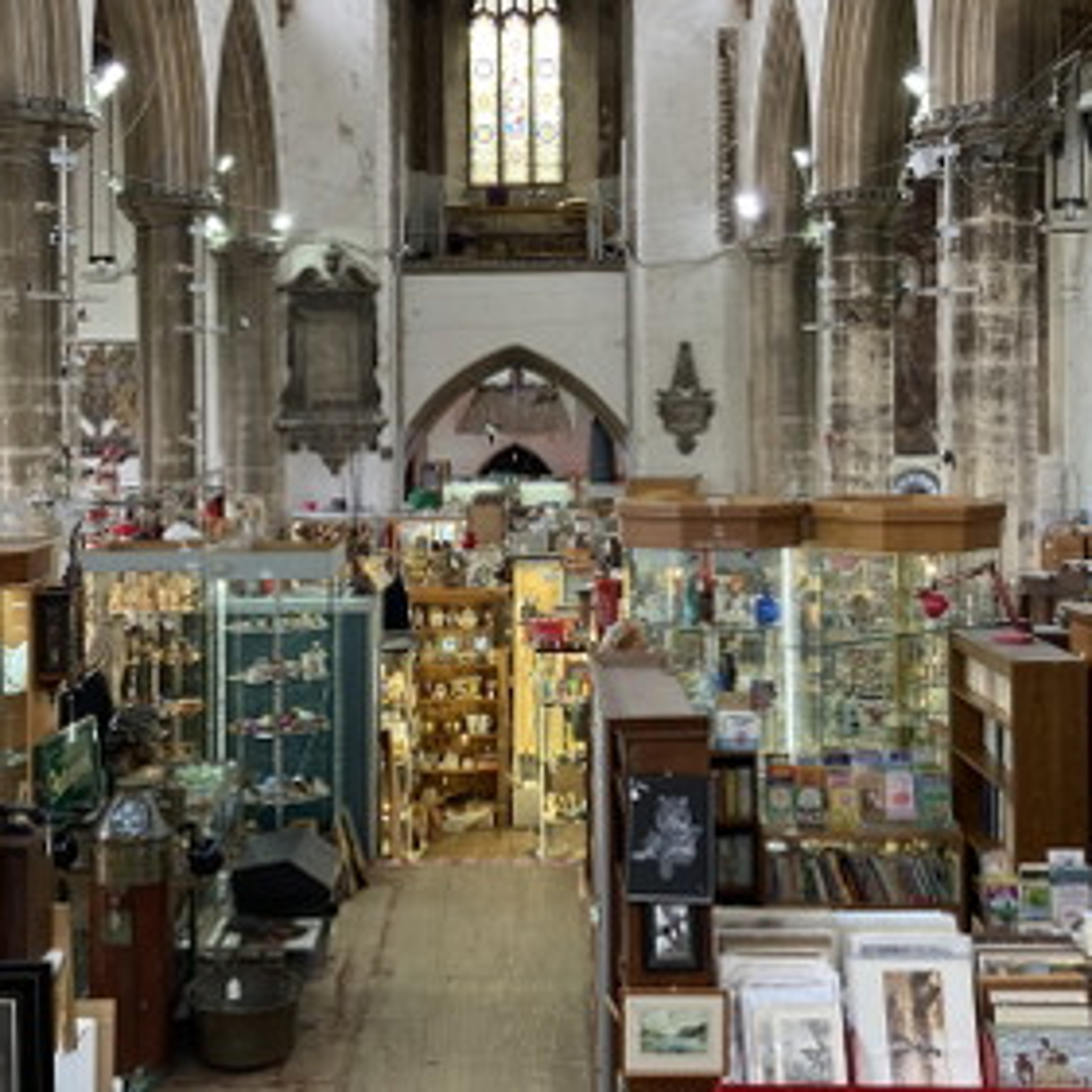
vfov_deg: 38.1
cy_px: 406
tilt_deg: +0.6
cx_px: 497
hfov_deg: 38.3
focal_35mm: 44
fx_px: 1570
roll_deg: +0.1
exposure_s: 1/50
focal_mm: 3.99
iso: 50
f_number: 1.8
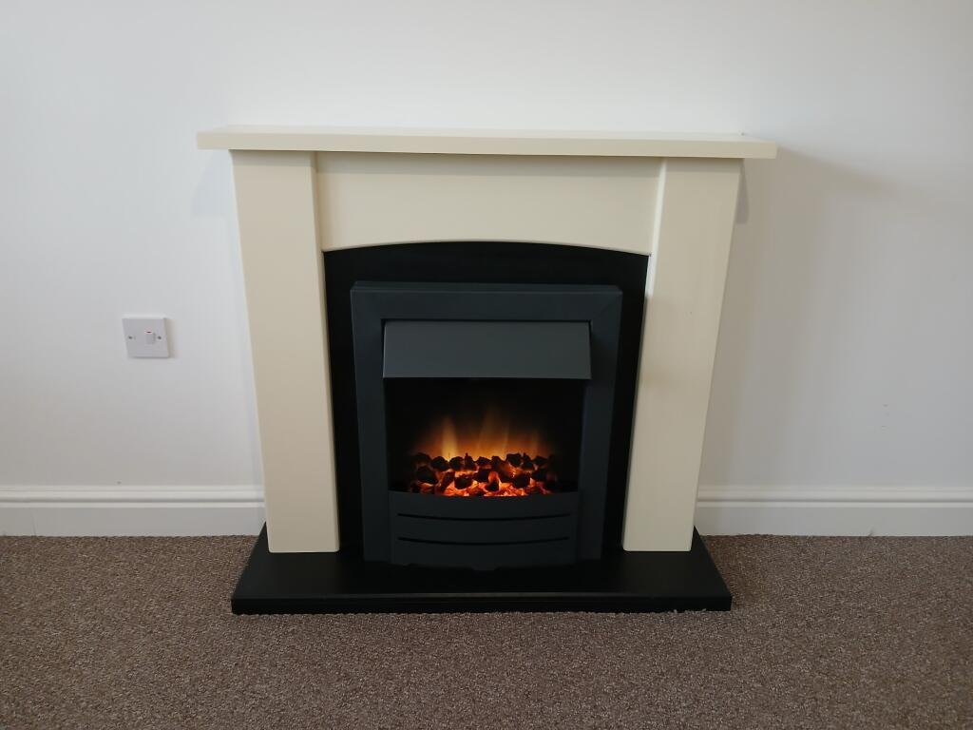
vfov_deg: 53.1
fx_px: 731
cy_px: 365
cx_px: 486
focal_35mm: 26
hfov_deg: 67.3
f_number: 1.8
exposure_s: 1/50.3
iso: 250
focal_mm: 3.98
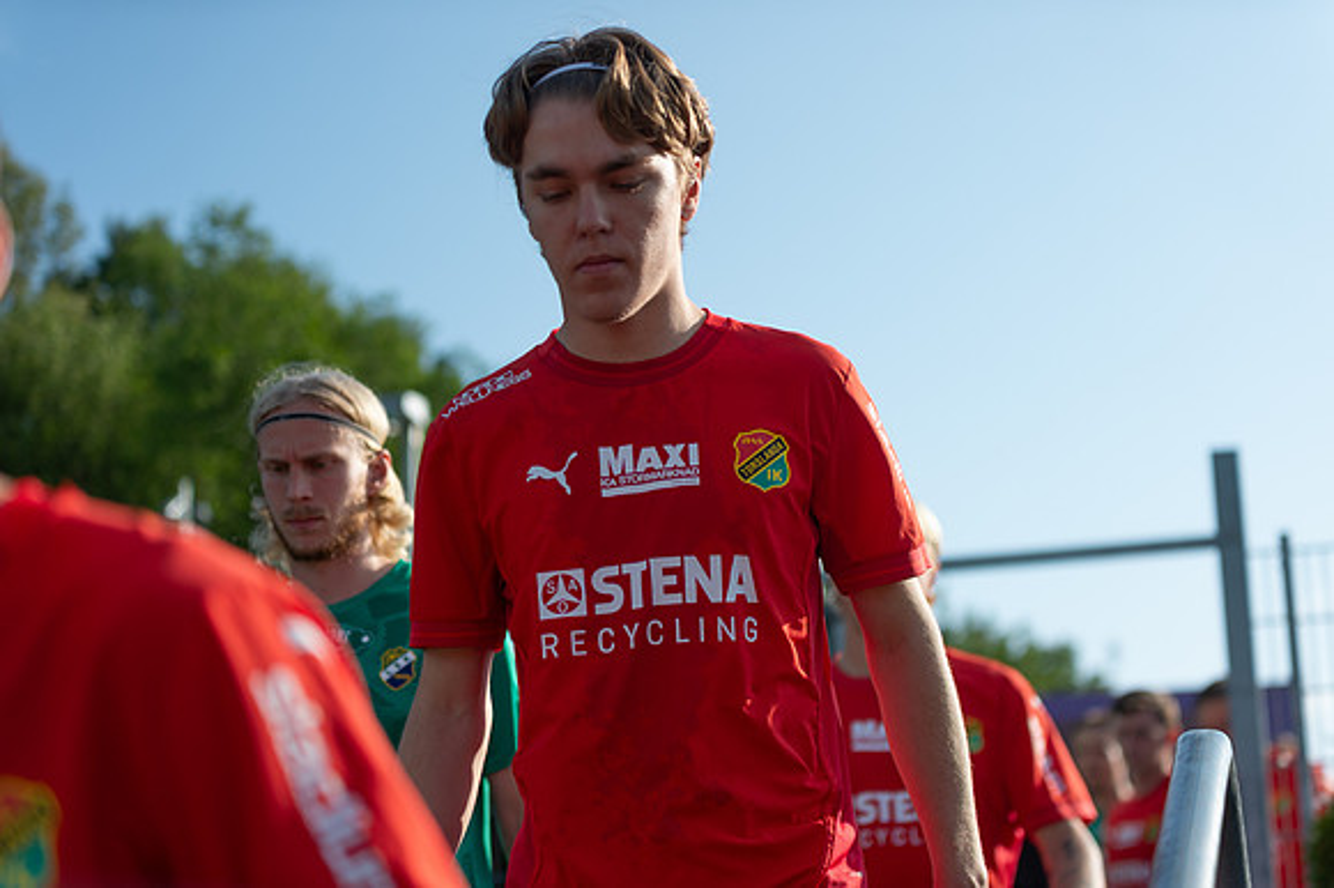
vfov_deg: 19.4
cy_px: 444
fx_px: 2592
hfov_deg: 28.9
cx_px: 667
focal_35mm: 70
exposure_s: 1/1600
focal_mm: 70
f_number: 3.2
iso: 100
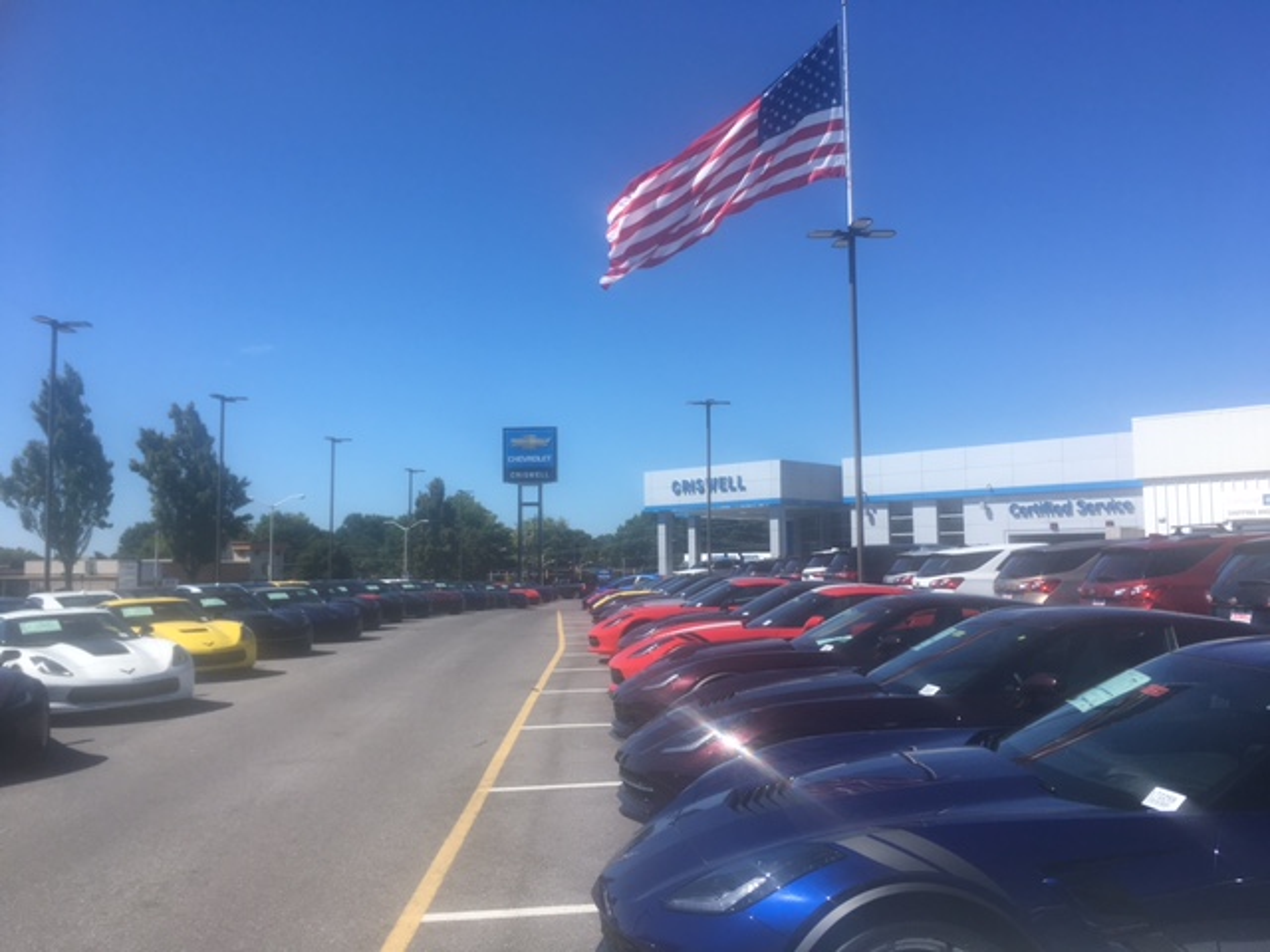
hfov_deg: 61.7
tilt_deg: +4.6
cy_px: 476
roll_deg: -0.5
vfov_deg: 48.2
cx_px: 635
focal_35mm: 29
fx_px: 1064
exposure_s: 1/1672
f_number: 2.2
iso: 25
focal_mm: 4.15
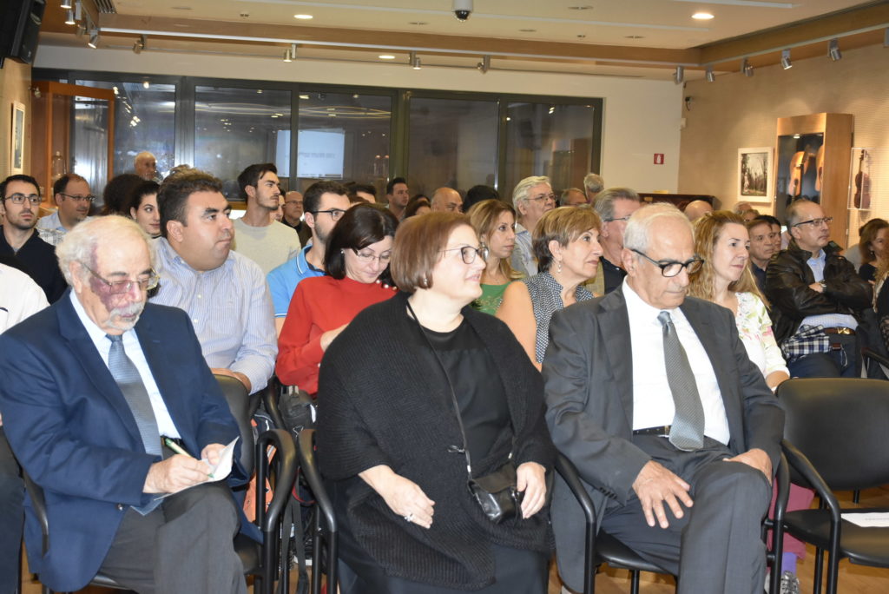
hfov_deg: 41.1
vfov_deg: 28.1
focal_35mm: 48
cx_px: 444
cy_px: 297
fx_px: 1186
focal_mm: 32
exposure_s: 1/60
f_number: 5.6
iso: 1600
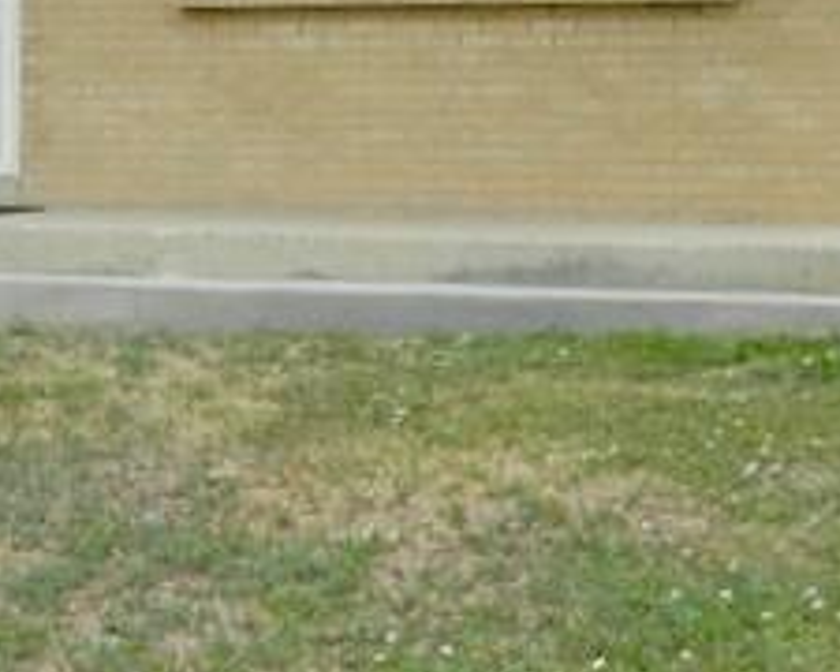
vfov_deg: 13.4
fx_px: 2834
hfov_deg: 16.5
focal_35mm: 114
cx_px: -15
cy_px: 105
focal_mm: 7.3
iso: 80
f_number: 3.5
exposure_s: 1/250
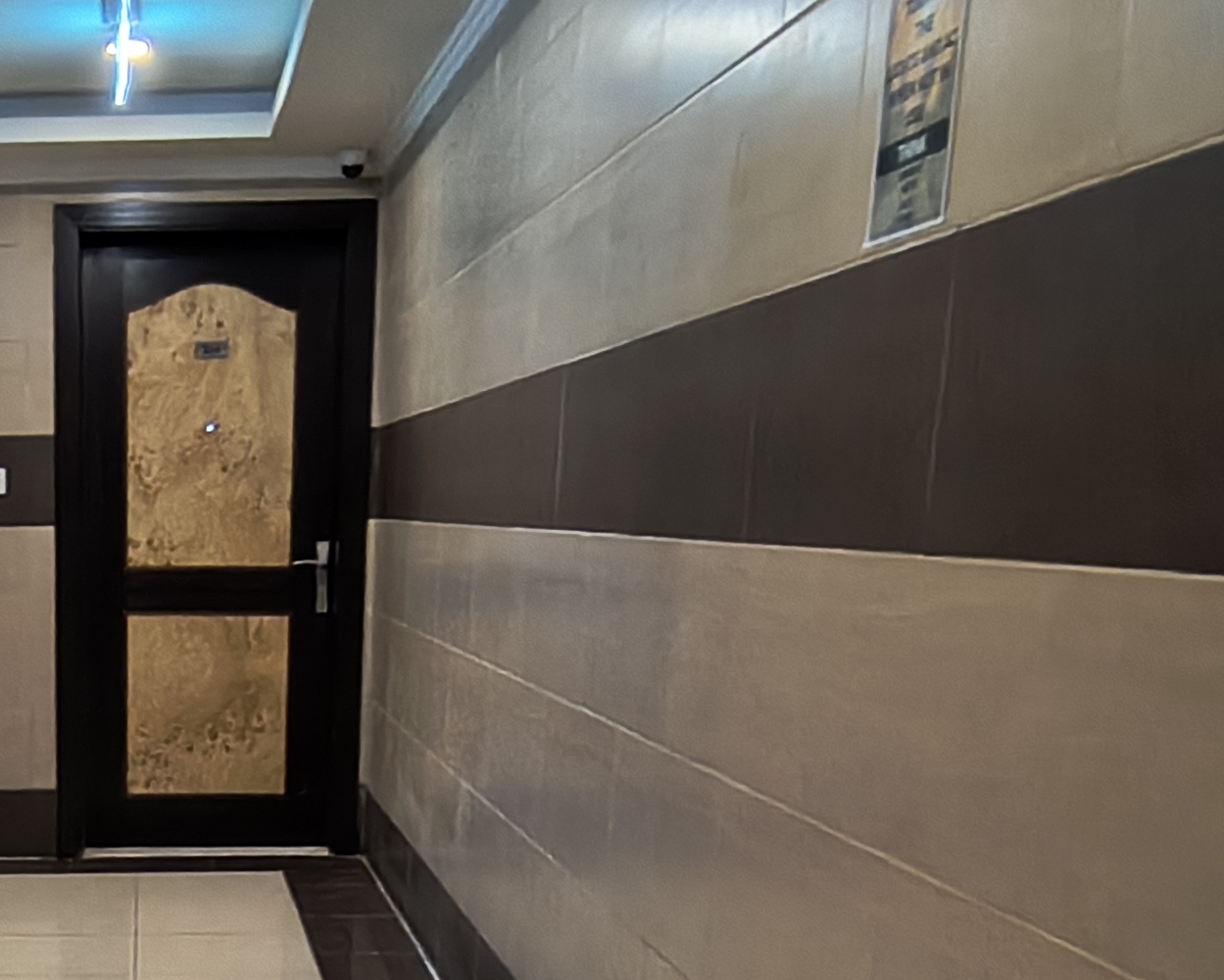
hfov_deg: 41.7
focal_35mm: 39
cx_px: 48
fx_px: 1413
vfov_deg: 34.0
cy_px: 1033
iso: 1561
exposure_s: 1/25
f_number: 2.2
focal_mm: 2.13
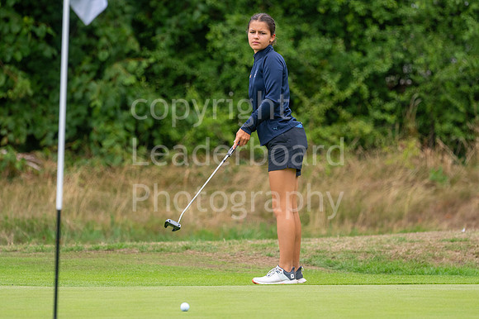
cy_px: 160
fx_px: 5984
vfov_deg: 3.1
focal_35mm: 450
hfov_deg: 4.6
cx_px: 240
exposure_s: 1/2000
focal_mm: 300
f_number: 4
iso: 500
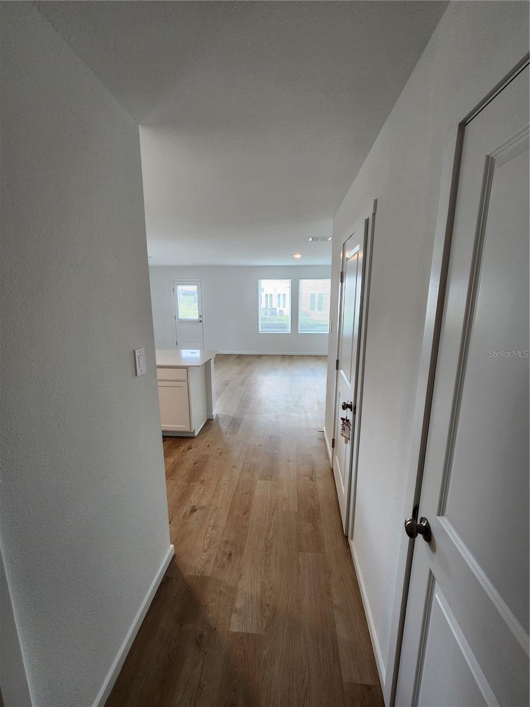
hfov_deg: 89.9
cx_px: 265
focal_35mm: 13
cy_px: 354
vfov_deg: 106.2
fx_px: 265
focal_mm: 2.2
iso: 100
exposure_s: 1/60
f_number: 2.2
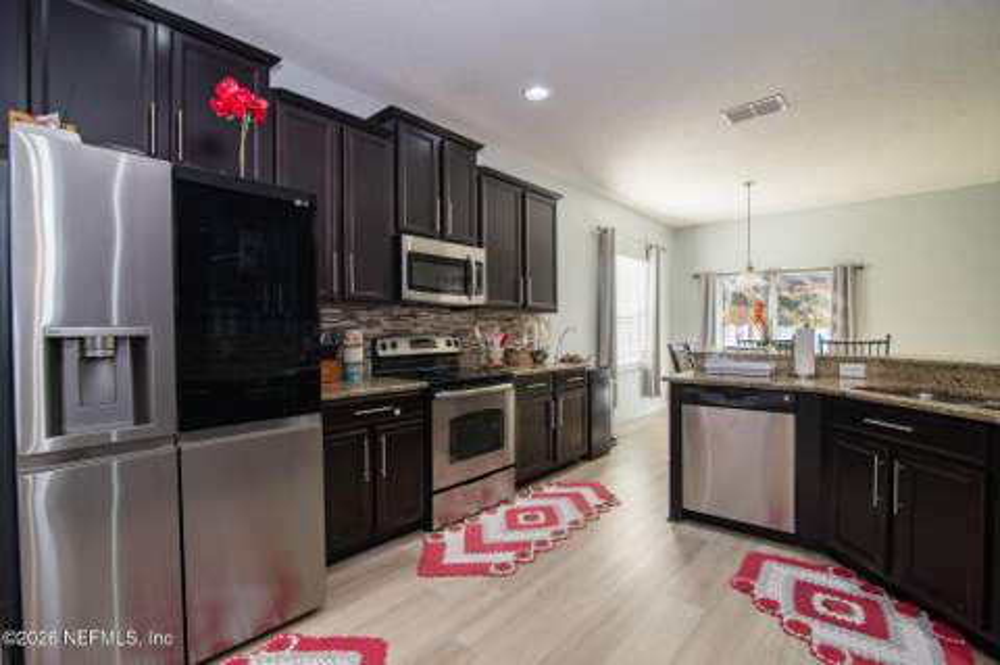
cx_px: 500
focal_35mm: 16
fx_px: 444
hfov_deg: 96.8
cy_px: 332
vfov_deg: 73.6
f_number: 8
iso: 200
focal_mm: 16
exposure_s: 1/20
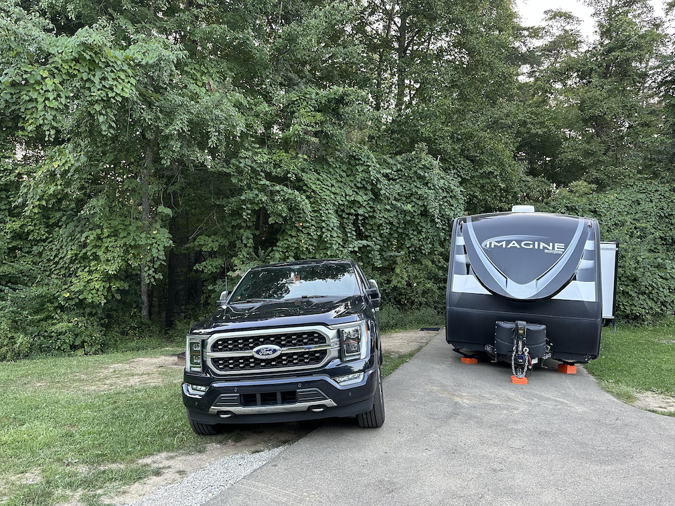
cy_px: 253
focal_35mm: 24
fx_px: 468
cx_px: 338
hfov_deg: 71.6
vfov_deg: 56.8
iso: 250
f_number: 1.78
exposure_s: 1/114
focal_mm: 6.86
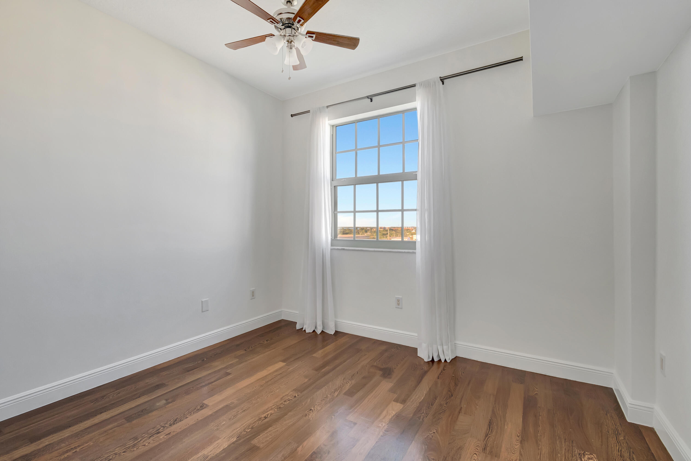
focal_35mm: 15
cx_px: 346
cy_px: 230
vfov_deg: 77.3
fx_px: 288
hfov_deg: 100.4
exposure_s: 1/25
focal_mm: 10
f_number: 8
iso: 1000
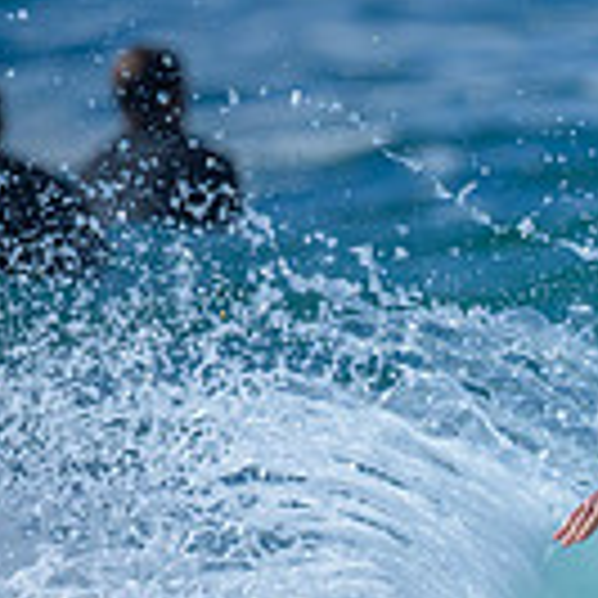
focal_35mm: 4068
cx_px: 1045
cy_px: 606
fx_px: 79508
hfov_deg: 0.4
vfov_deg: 0.4
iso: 140
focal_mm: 800
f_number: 6.3
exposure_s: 1/2000
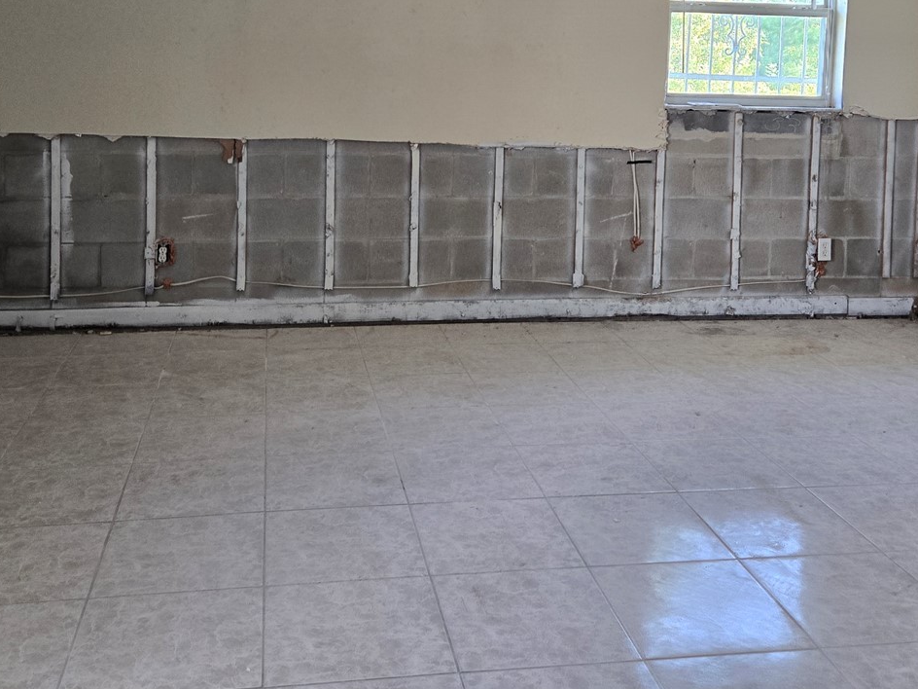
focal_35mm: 39
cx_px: 423
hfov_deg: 47.8
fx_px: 1034
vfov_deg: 35.3
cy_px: 114
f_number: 1.8
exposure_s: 1/120
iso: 200
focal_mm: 5.4
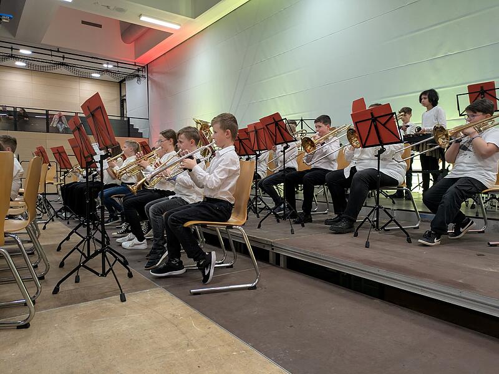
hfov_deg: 69.4
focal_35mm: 25
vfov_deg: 54.9
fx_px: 360
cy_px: 187
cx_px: 250
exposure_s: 1/33.3
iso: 421
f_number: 1.89
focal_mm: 5.43
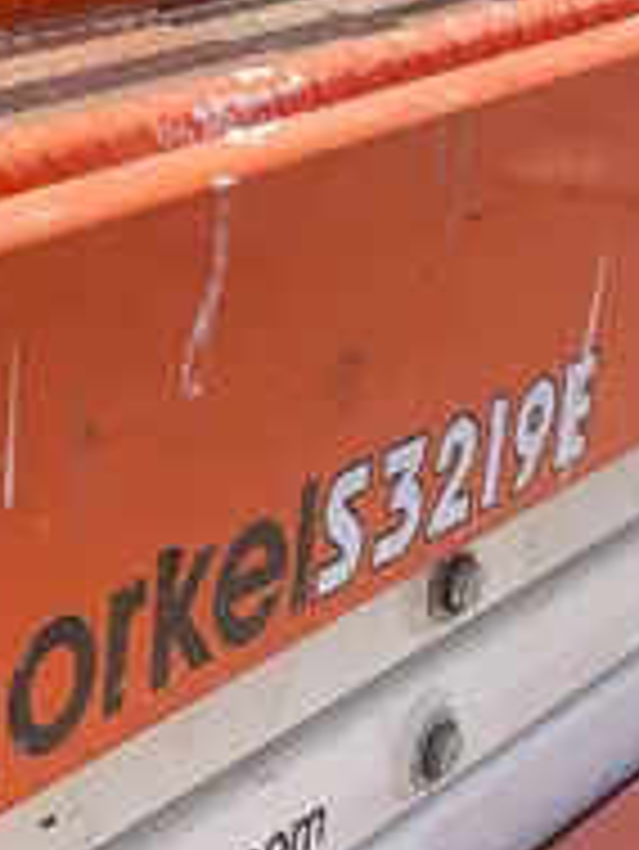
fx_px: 2483
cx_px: 63
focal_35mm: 101
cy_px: 537
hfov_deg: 14.5
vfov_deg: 19.4
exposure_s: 1/1416
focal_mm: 4.2
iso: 32
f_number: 1.6
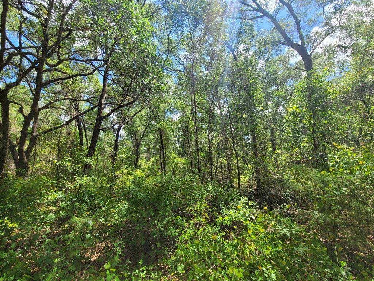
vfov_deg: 89.9
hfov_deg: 106.2
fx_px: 140
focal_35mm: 13
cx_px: 187
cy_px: 140
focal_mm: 2.2
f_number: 2.2
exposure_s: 1/659
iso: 50
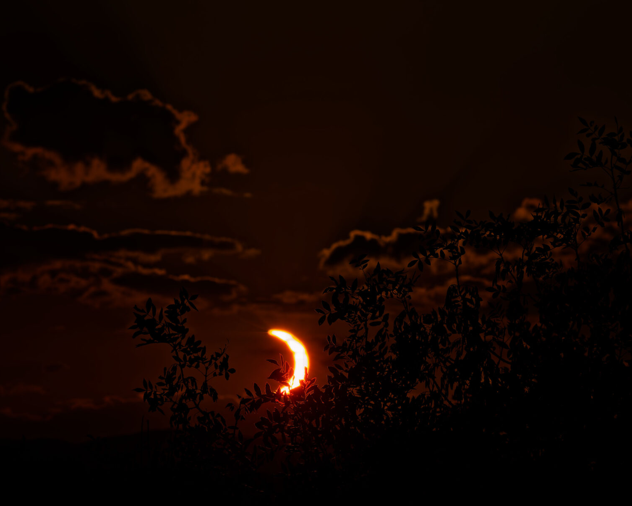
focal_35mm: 359
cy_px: 356
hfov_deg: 5.4
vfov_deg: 4.3
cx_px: 238
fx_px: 6713
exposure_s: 1/1000
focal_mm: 150
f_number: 13
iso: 100
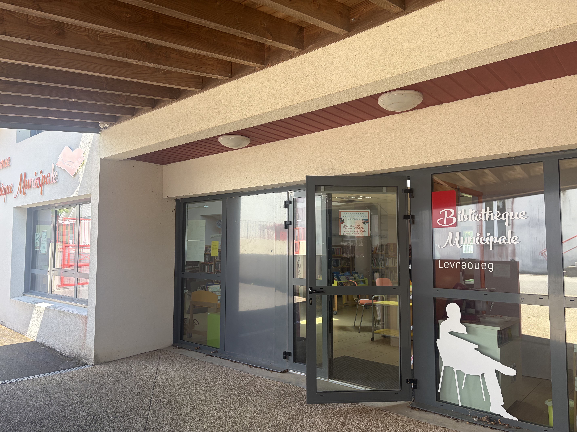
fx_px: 433
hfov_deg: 67.3
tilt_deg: +4.5
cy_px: 216
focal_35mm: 26
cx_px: 288
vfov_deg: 53.1
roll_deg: +0.5
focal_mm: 5.96
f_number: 1.6
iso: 50
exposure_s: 1/222
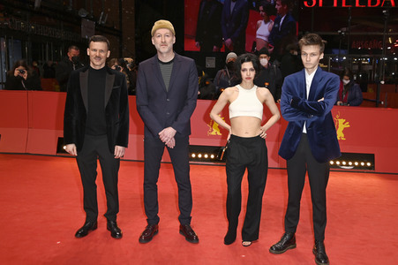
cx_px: 199
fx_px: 354
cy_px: 132
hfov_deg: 58.8
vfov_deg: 41.1
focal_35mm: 32
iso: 800
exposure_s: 1/160
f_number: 5.6
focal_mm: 32
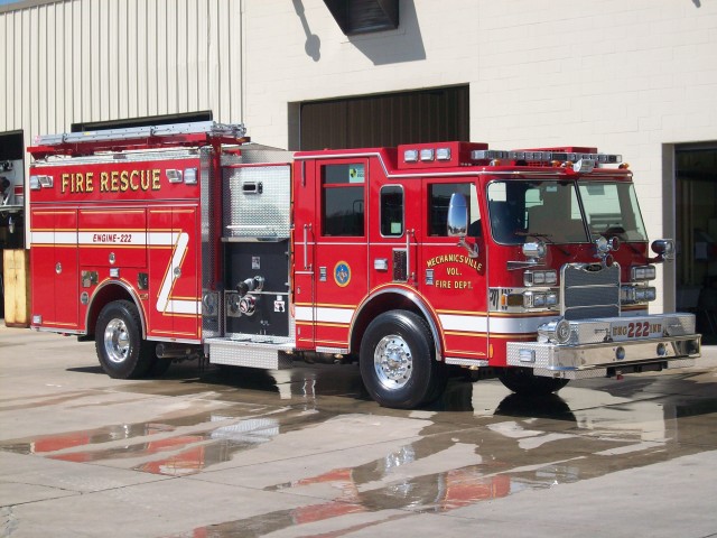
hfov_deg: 25.3
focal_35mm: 77
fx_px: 1595
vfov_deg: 19.1
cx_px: 358
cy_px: 269
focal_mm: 12.8
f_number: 8.5
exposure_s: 1/253
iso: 80
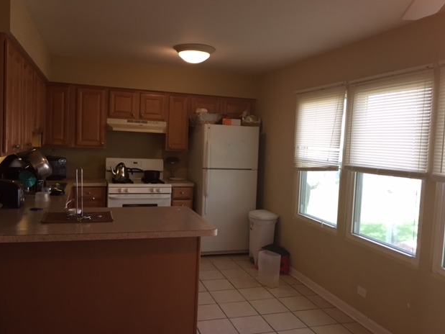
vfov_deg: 46.8
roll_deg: -3.5
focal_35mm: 30
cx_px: 216
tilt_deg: -3.9
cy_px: 167
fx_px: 386
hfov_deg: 60.0
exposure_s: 1/30
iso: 32
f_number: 2.2
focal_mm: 4.15
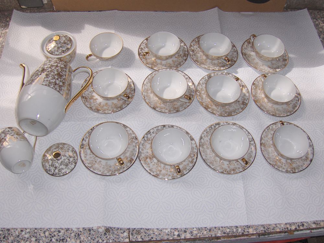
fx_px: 328
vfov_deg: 40.8
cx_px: 162
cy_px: 122
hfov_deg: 52.6
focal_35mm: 35
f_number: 4.3
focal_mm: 7.5
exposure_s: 1/730
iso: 100
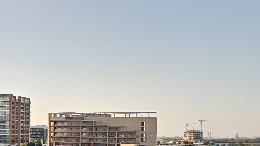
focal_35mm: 47
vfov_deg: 24.6
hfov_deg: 35.1
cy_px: 136
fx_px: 324
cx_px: -48
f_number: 2.2
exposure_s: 1/662
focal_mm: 2.59
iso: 64
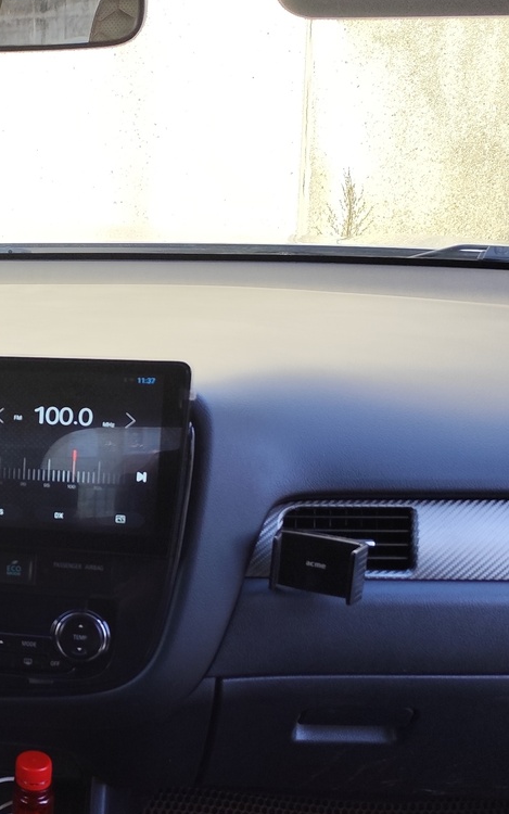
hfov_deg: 23.0
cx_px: -89
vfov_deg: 38.5
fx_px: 1154
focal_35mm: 52
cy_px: 531
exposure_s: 1/100
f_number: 1.65
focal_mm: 6.19
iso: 64
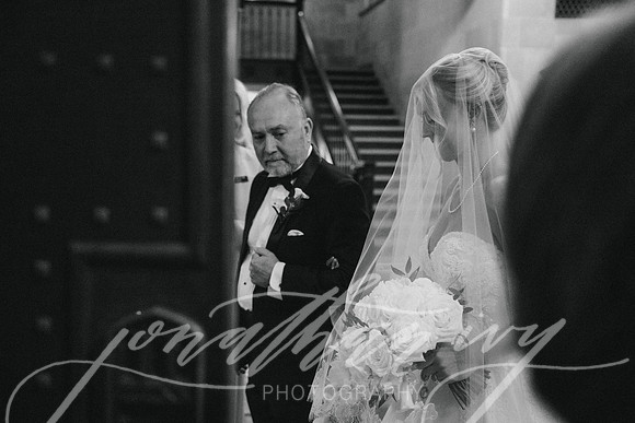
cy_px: 212
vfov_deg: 33.4
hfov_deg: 48.4
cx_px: 318
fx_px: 706
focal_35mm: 40
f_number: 2.8
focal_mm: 40
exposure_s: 1/160
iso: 10000
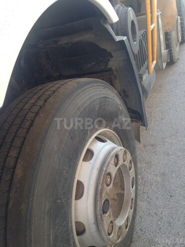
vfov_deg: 55.4
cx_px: 92
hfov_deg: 42.9
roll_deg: +15.7
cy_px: 124
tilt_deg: -25.1
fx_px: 235
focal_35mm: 33
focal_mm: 4.12
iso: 50
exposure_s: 1/120
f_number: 2.4
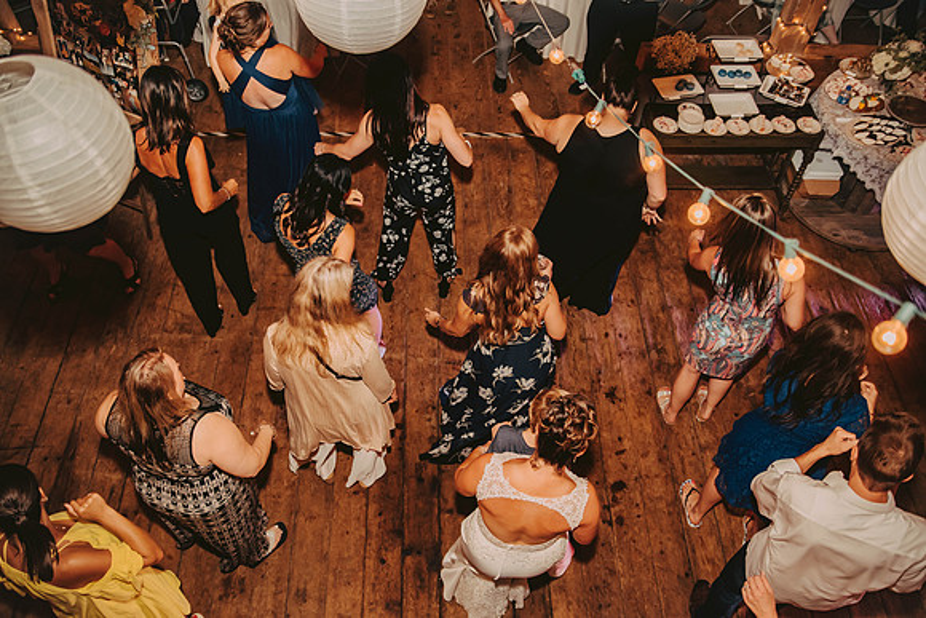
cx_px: 463
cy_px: 309
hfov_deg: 65.5
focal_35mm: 28
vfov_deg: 46.4
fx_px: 720
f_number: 2.8
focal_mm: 28
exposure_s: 1/125
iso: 1250
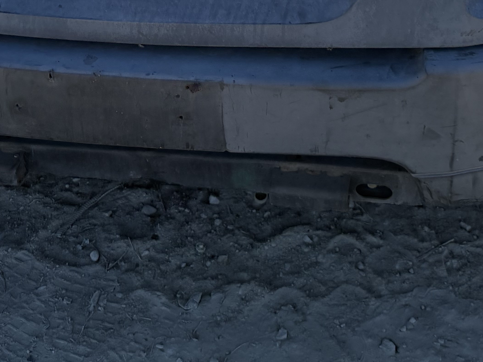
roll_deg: +0.0
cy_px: -97
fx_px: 907
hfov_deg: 29.7
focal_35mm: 65
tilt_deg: -26.9
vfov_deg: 20.8
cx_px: 299
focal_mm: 6.76
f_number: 1.78
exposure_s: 1/3425
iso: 100
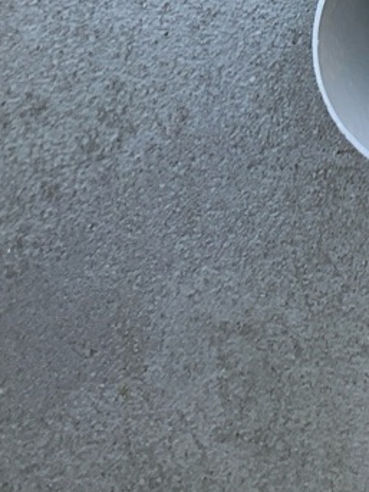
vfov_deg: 15.3
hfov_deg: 12.3
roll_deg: +2.2
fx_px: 1604
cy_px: -353
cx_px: 604
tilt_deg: -3.4
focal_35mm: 113
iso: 16
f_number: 1.8
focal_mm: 3
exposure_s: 1/435
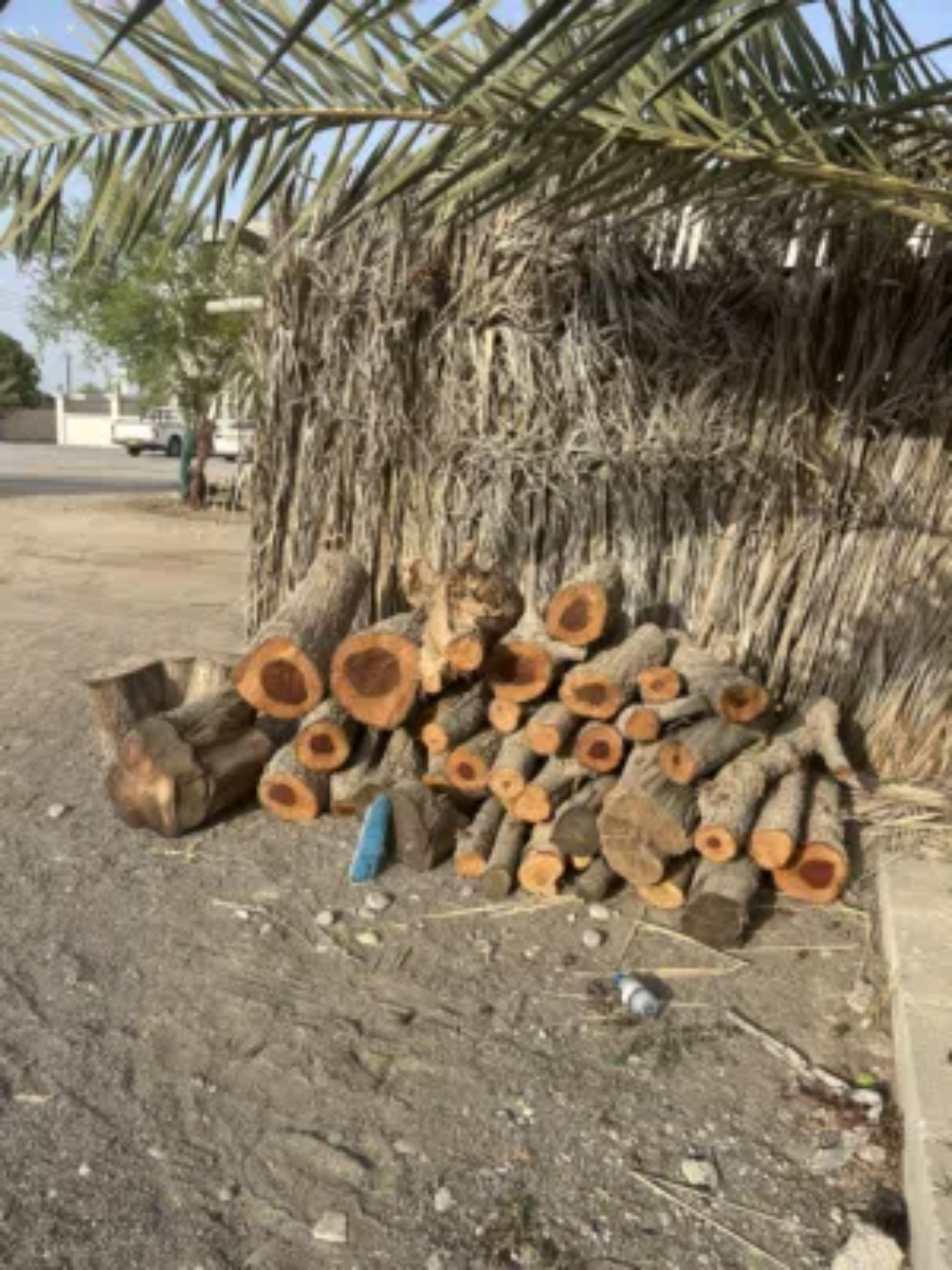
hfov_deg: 53.1
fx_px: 953
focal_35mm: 26
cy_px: 635
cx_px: 476
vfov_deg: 67.3
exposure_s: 1/2208
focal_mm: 5.7
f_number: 1.5
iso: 50
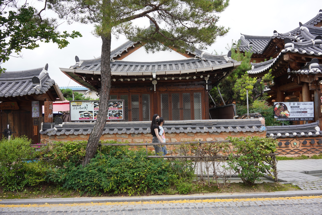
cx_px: 161
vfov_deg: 37.9
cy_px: 108
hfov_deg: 54.4
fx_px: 313
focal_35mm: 35
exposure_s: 1/100
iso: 200
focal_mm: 35
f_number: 10
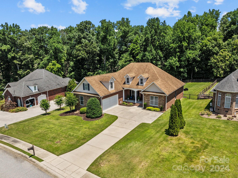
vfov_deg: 56.8
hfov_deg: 71.6
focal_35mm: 24
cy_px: 89
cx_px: 119
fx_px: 165
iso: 100
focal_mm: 12.29
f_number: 5.6
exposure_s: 1/320
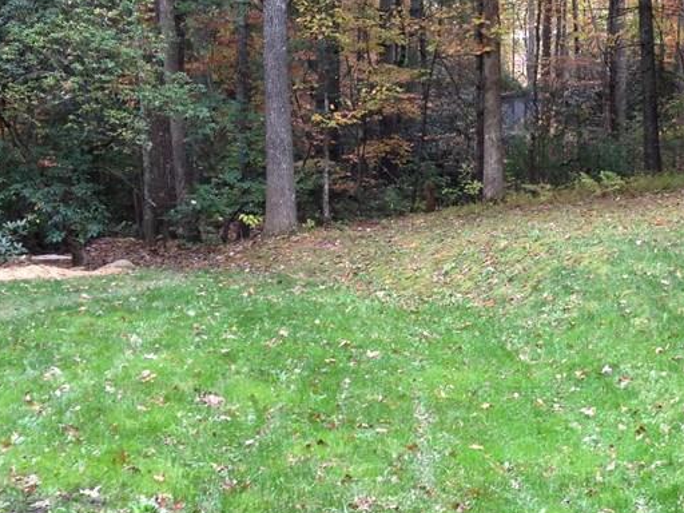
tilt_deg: -8.4
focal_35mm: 70
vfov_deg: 21.0
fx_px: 1383
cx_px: 592
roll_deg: -2.3
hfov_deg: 27.0
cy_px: 274
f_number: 2.4
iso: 50
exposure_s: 1/60
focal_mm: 4.28
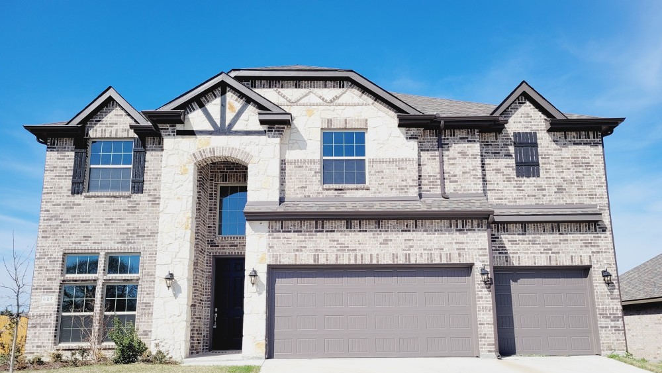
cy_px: 233
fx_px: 509
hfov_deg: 66.1
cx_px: 334
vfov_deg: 39.9
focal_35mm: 29
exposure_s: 1/3168
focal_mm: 5.4
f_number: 1.8
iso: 40
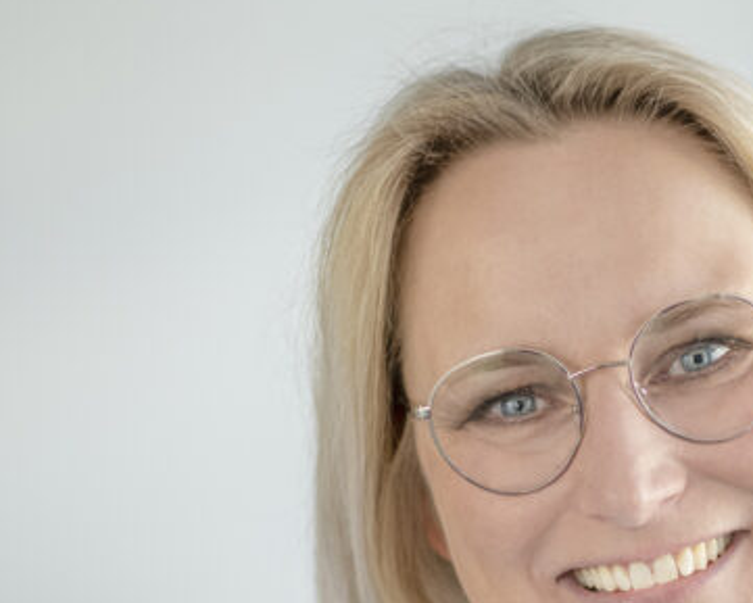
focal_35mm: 226
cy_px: 633
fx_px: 5038
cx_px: 718
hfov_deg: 8.5
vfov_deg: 6.8
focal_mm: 85
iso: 400
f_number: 1.8
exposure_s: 1/640
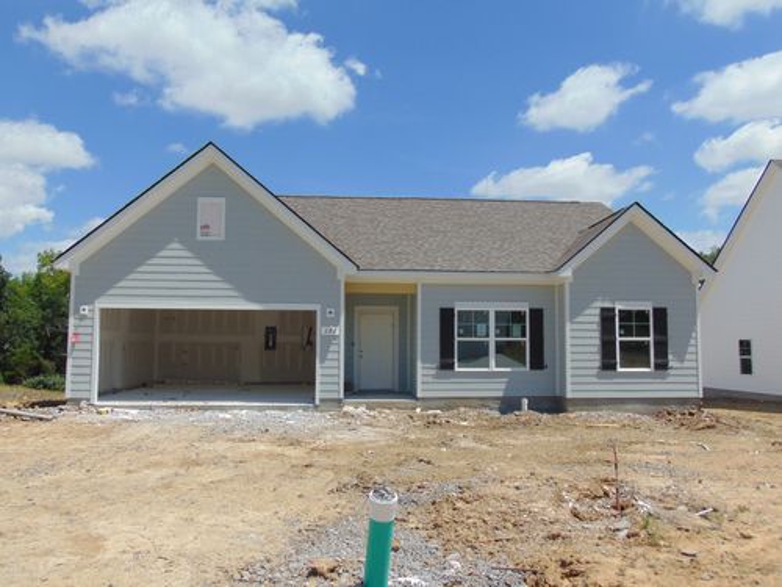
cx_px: 391
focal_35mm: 30
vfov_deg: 46.8
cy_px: 294
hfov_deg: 60.0
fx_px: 678
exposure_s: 1/320
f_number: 8
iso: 80
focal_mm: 5.4
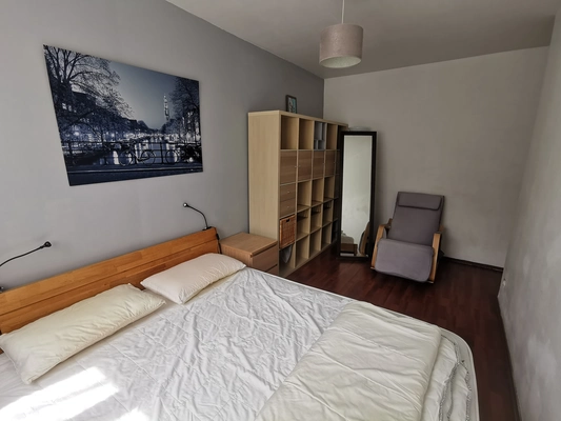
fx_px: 276
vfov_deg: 74.8
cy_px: 210
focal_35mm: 17
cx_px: 280
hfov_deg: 91.0
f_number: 2.2
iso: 50
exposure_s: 1/99.9
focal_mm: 2.26
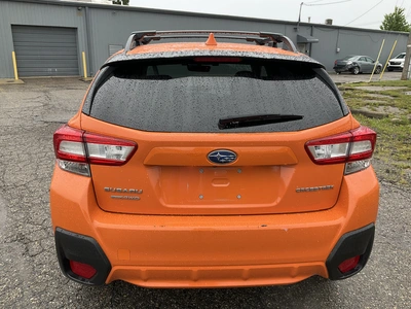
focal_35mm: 29
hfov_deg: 61.7
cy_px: 154
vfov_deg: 48.2
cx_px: 206
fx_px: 344
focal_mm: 3
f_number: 1.8
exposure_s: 1/140
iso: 20
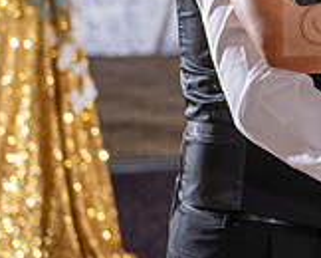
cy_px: 9
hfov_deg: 8.1
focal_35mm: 235
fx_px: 2235
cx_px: 456
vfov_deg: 6.6
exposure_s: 1/160
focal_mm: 70
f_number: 4
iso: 800
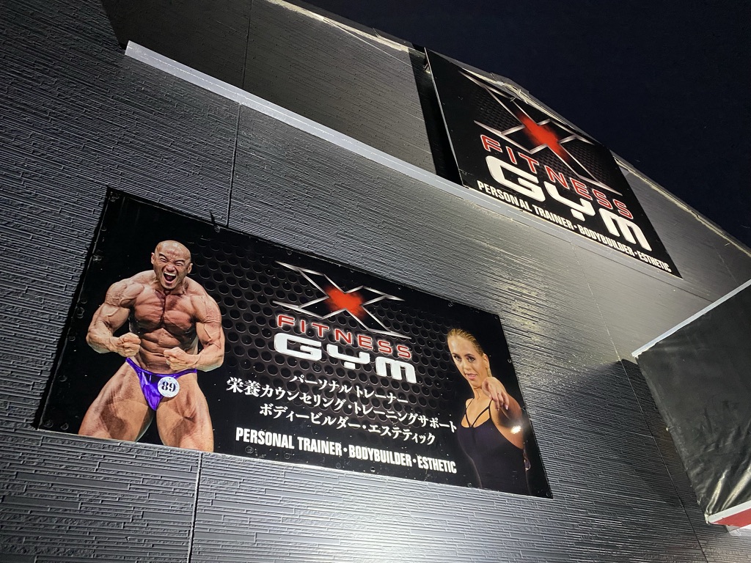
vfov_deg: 53.1
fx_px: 564
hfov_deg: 67.3
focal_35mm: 26
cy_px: 282
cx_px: 376
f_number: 1.8
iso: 500
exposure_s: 1/30
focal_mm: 4.25
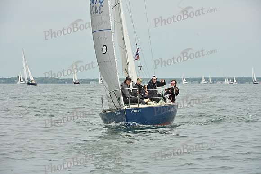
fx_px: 1450
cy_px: 87
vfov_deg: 6.9
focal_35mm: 200
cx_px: 130
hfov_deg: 10.3
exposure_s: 1/800
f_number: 13
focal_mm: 200
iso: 320
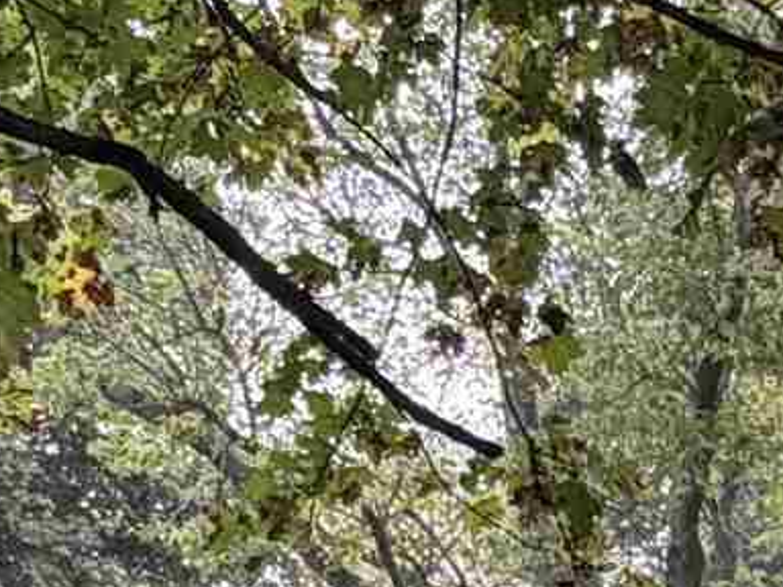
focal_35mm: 112
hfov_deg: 17.3
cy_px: 825
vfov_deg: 12.7
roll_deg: +0.5
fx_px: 2533
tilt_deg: +0.5
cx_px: 718
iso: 100
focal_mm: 2.22
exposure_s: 1/121
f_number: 2.2
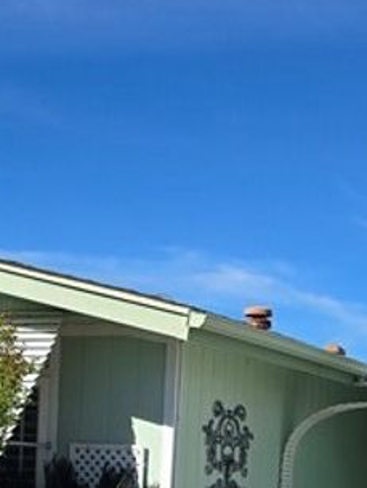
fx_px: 1455
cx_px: 114
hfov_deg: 14.3
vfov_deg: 18.4
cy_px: 535
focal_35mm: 103
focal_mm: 6.3
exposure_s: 1/1061
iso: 12
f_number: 1.7
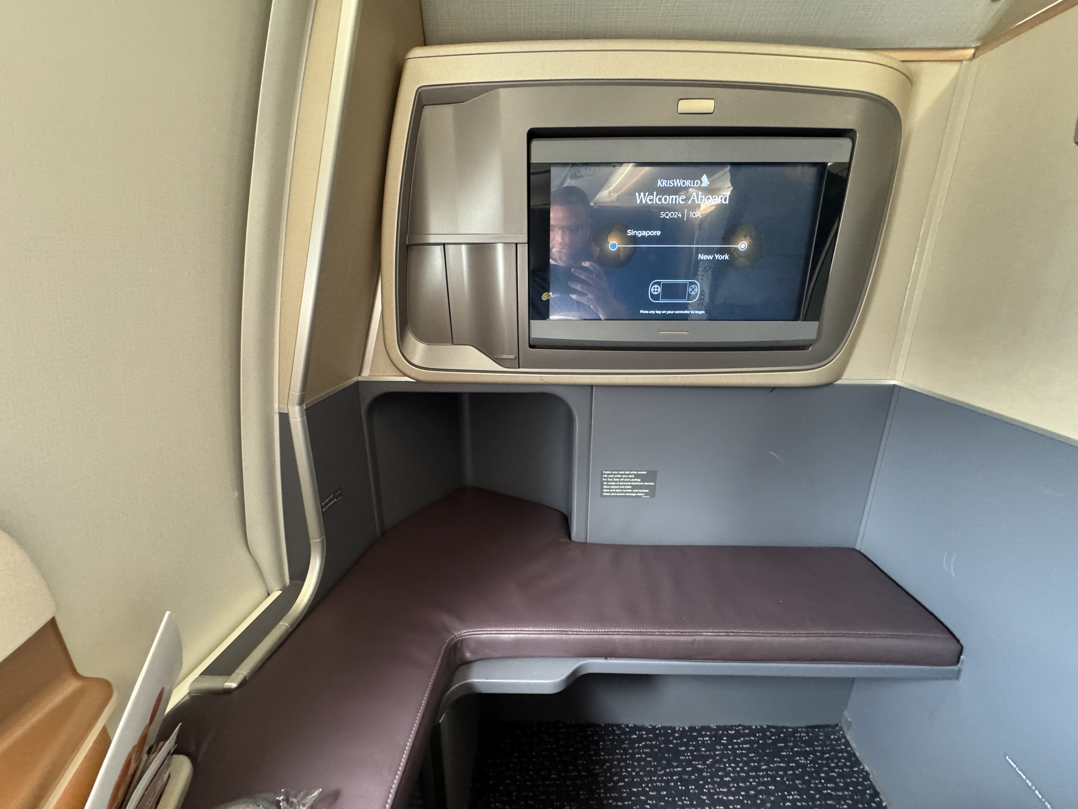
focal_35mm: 14
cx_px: 539
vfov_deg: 85.7
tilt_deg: -16.9
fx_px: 436
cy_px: 404
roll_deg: +0.5
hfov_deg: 102.1
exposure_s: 1/54
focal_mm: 2.22
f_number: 2.2
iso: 800
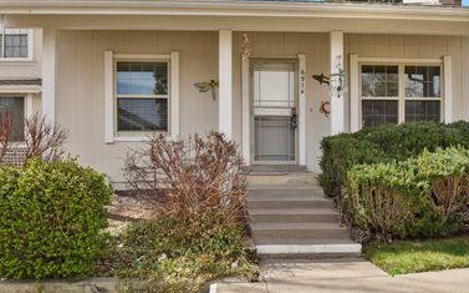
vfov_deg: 52.9
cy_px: 140
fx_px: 294
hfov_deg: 76.3
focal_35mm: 23
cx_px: 282
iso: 100
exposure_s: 1/25
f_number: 8
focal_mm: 17
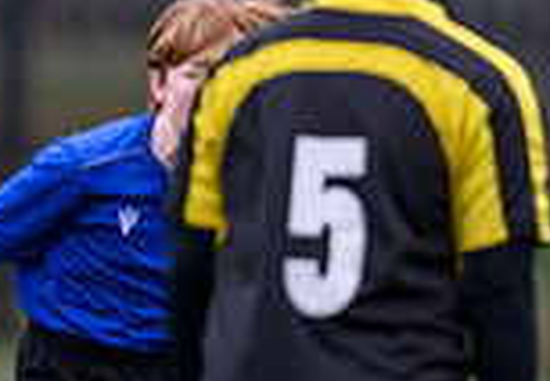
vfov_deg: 0.8
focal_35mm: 1843
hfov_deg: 1.1
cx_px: -683
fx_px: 28499
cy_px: 353
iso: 500
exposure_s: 1/1600
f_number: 3.5
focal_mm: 400
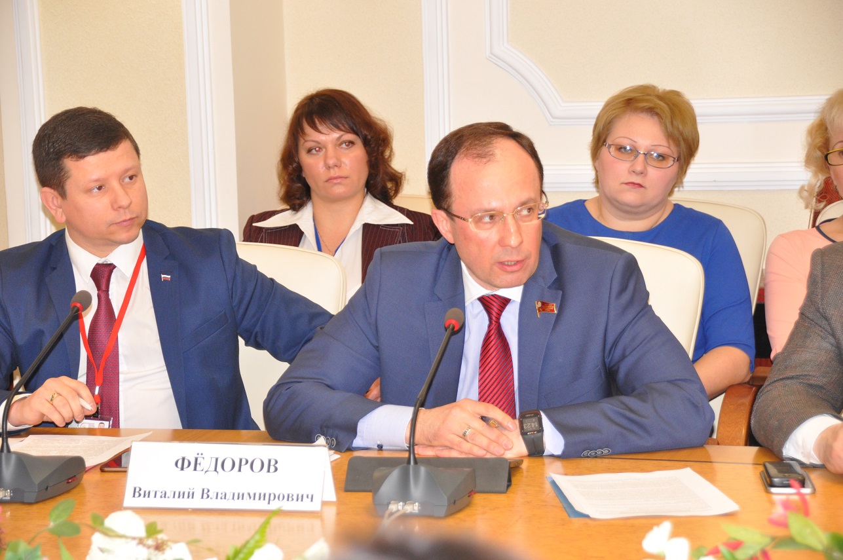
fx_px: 2631
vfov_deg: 12.1
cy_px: 280
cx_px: 422
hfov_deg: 18.2
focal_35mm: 112
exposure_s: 1/60
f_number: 5
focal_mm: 75
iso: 800
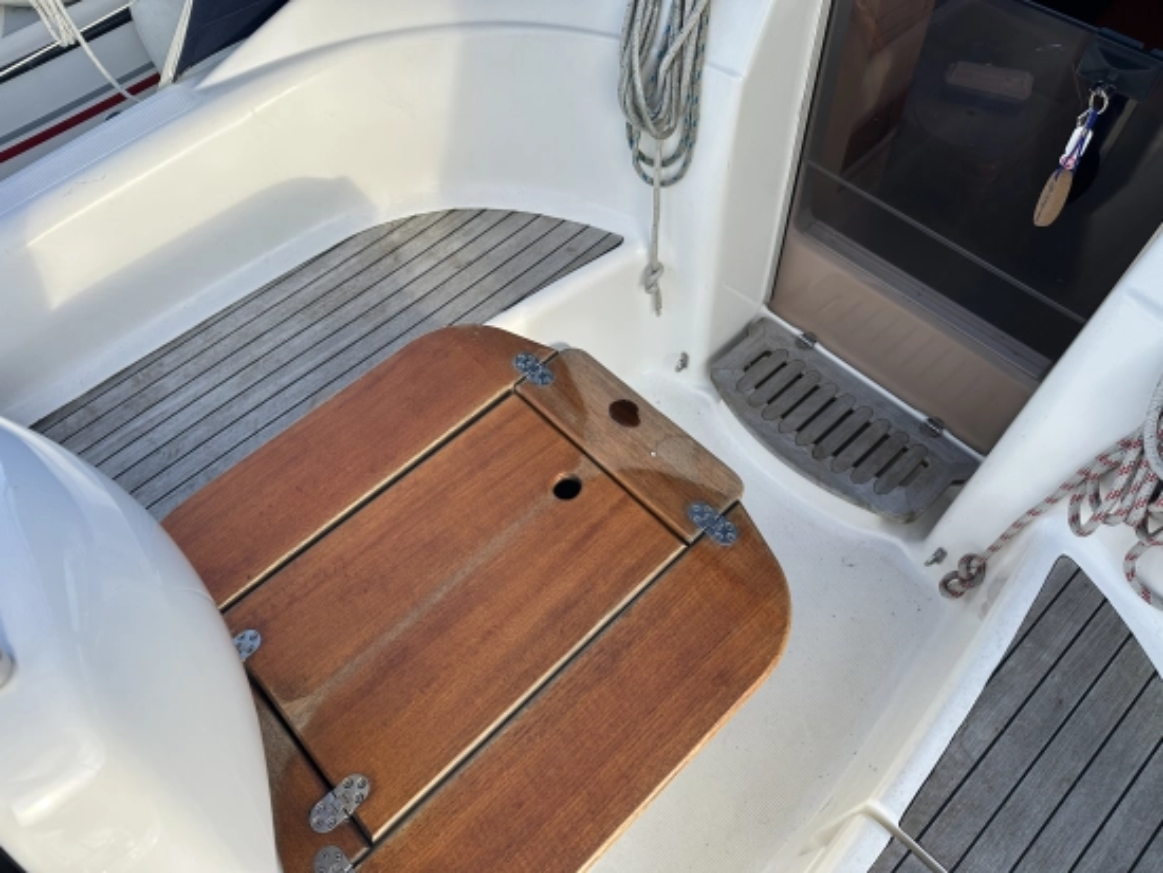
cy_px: 436
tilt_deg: -55.2
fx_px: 807
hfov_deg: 71.6
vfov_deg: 56.9
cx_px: 582
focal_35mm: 24
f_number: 1.78
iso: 80
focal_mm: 6.86
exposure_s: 1/999
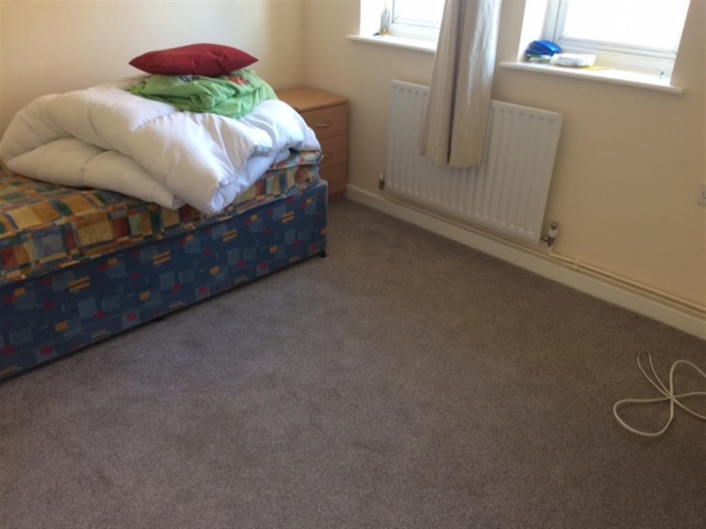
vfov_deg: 48.2
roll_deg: -2.6
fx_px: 591
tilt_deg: -29.6
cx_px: 353
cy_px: 264
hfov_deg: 61.7
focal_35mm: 29
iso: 100
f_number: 2.2
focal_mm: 4.15
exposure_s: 1/33
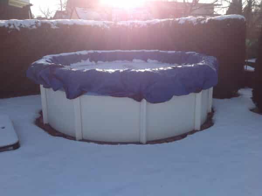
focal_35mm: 35
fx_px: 264
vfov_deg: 40.6
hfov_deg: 52.7
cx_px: 131
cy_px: 98
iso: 50
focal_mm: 4.28
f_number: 2.4
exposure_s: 1/1163
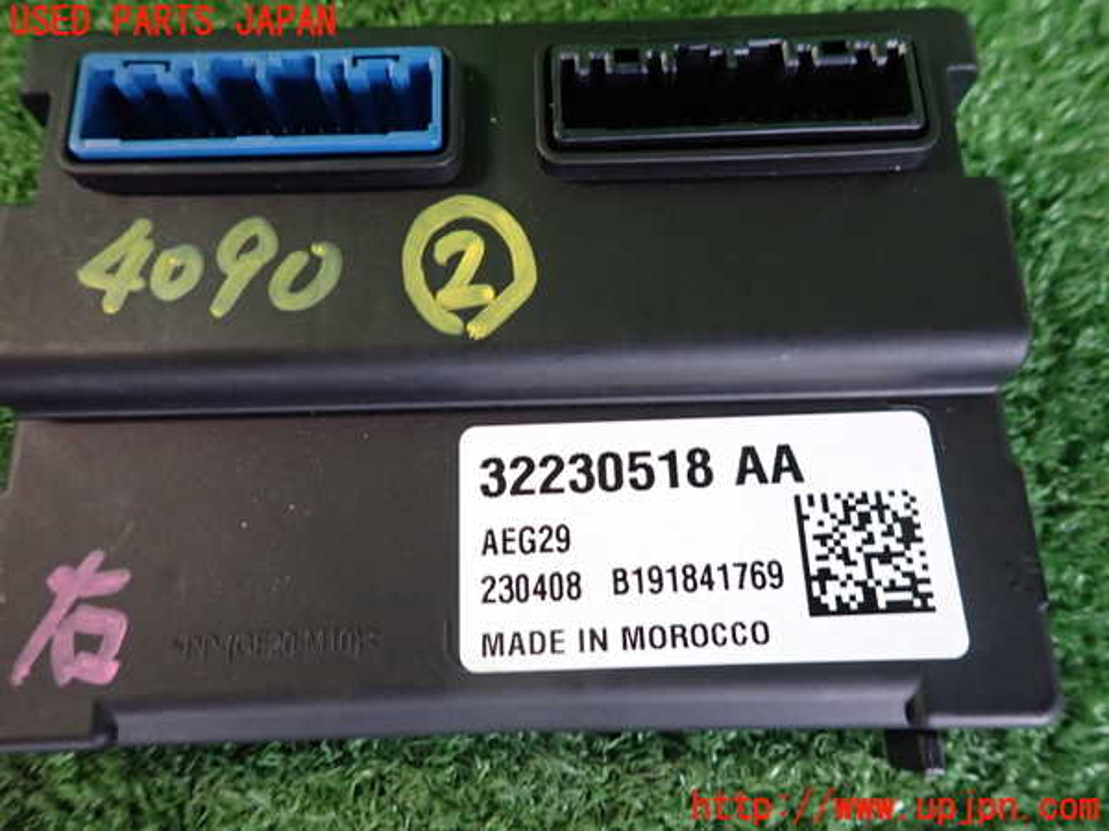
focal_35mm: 25
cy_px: 416
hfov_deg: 69.4
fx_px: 801
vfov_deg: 54.9
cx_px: 554
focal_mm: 4.5
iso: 500
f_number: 2
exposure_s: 1/30
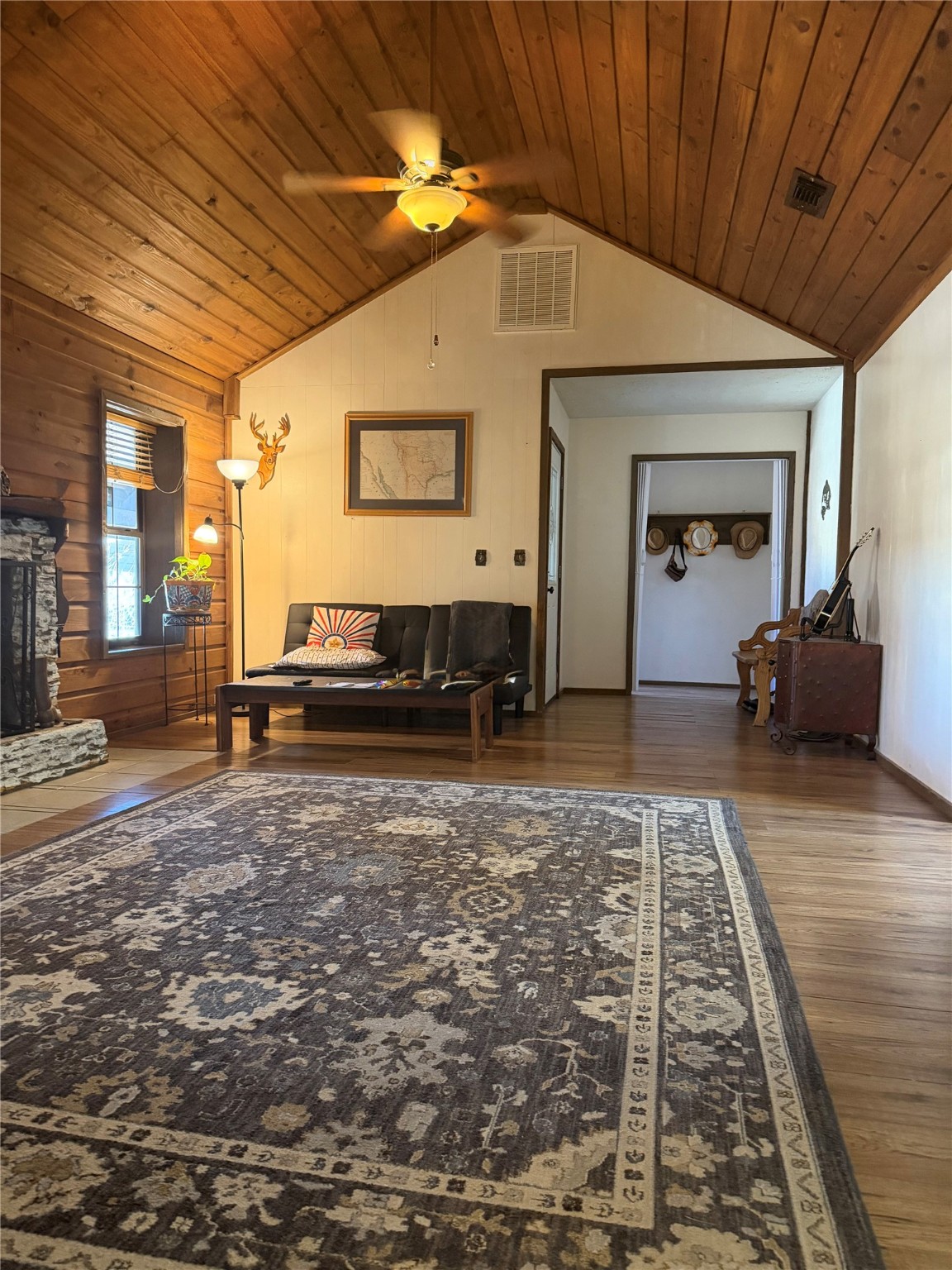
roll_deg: -0.4
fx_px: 880
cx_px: 476
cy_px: 635
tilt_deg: -2.5
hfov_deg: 56.8
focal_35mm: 24
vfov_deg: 71.6
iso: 640
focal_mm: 6.76
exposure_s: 1/40
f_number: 1.78
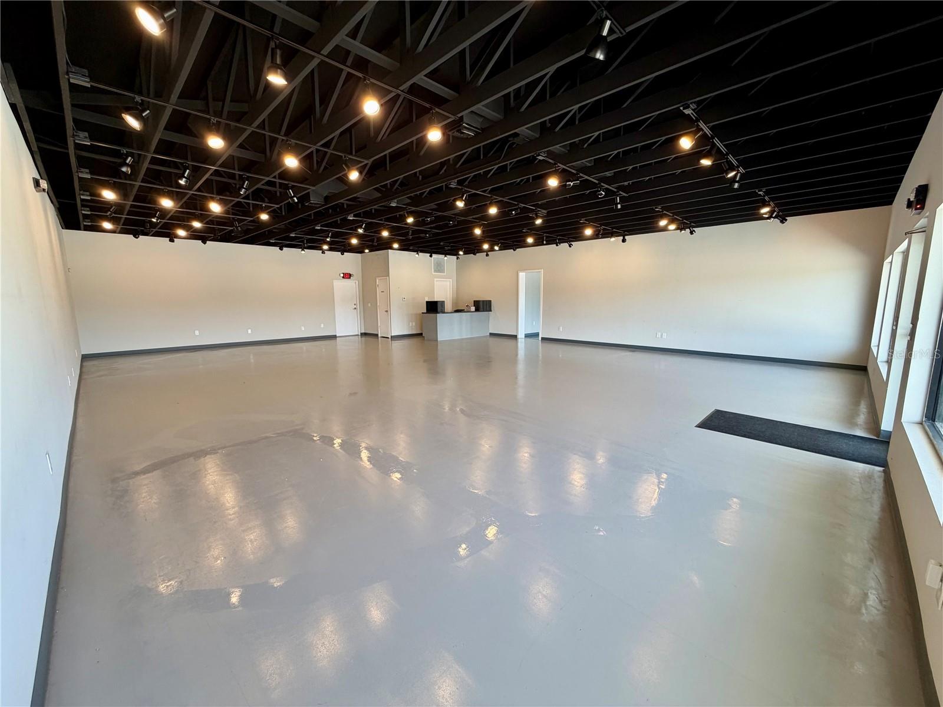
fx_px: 381
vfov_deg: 85.7
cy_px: 354
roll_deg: +0.4
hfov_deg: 102.1
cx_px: 472
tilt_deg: -8.7
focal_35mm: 14
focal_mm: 2.22
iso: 100
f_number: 2.2
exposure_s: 1/120
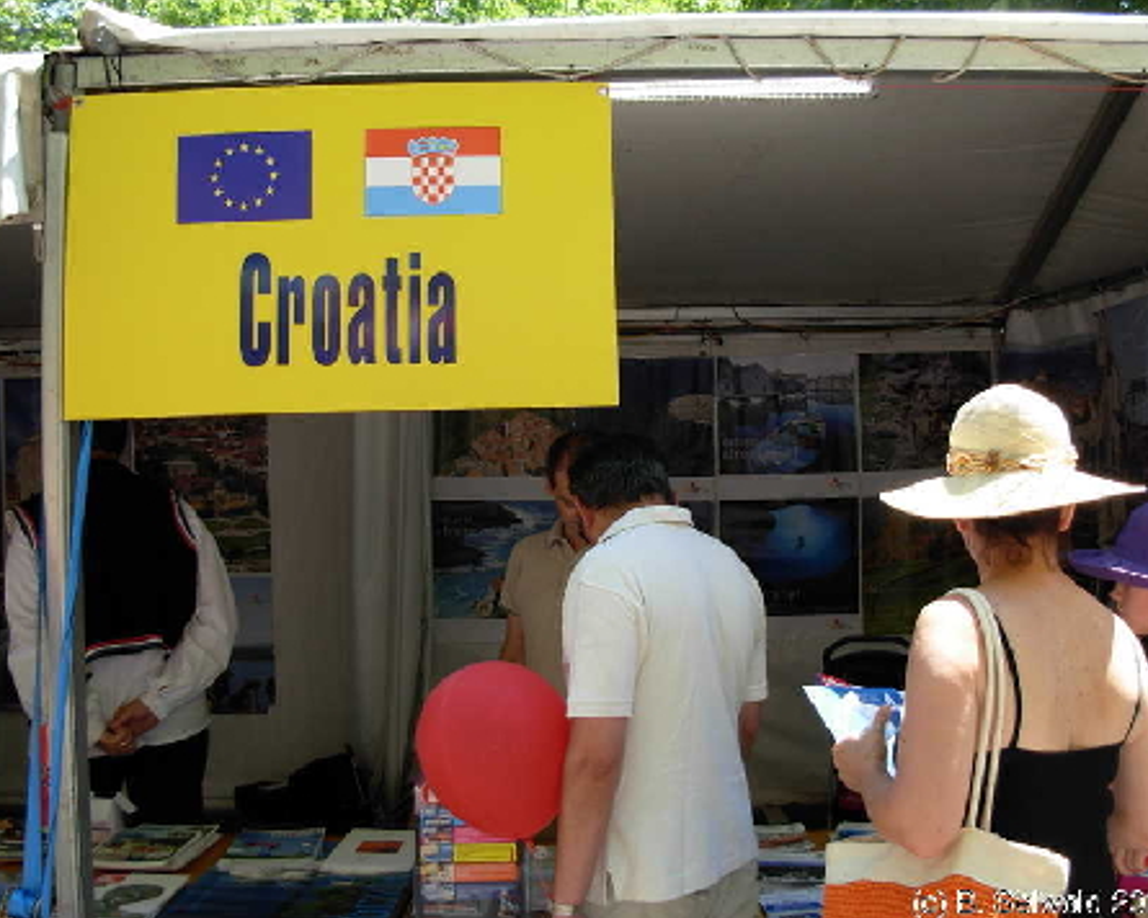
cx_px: 560
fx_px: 1359
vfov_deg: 37.3
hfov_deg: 45.8
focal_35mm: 40
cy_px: 456
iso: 79
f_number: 2.9
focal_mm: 6.3
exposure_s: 1/222
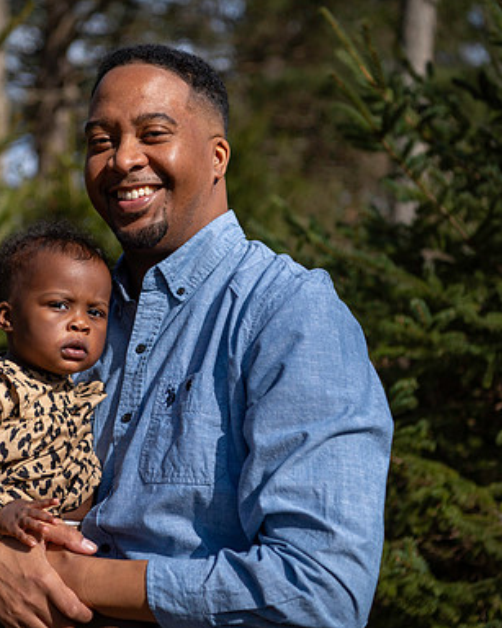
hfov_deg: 19.5
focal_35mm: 78
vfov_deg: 24.4
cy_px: 314
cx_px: 139
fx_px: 1449
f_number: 3.2
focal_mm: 55
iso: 400
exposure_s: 1/6400
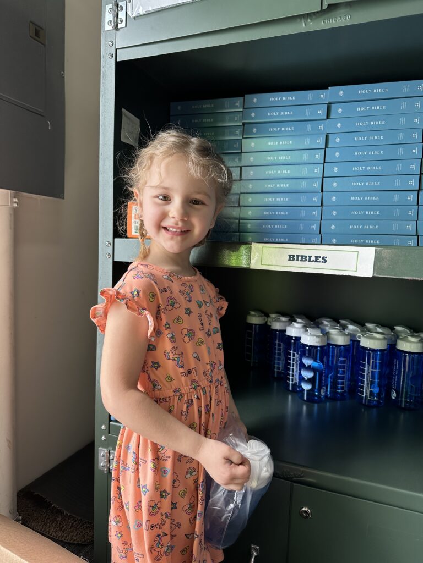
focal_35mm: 24
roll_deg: -2.2
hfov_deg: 56.8
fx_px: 391
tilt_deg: -3.2
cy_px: 282
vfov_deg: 71.6
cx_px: 212
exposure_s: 1/251
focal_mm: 6.86
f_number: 1.78
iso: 80
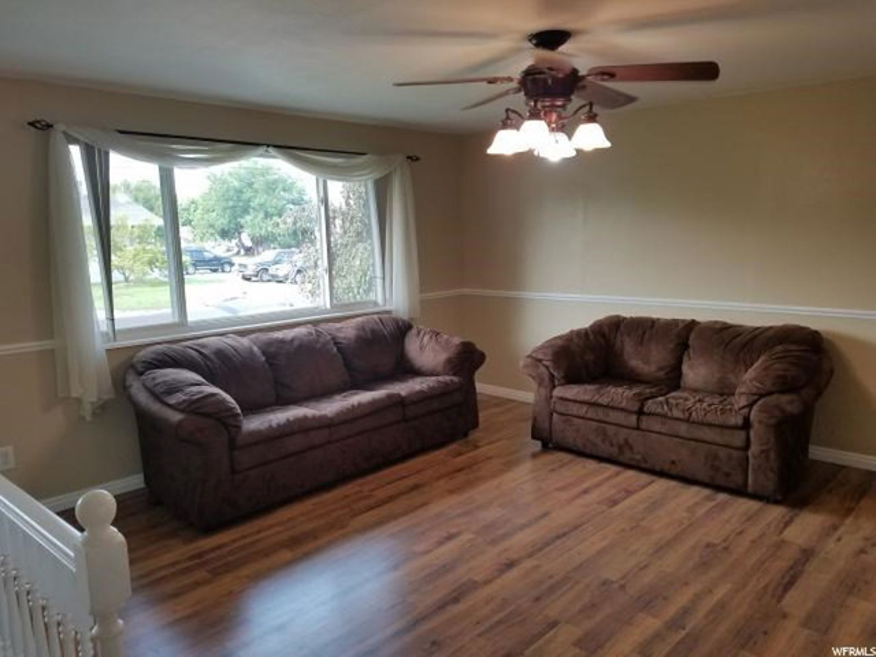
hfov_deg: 67.3
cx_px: 438
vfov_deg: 53.1
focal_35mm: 26
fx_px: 658
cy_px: 328
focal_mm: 4.2
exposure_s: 1/120
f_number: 1.7
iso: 64
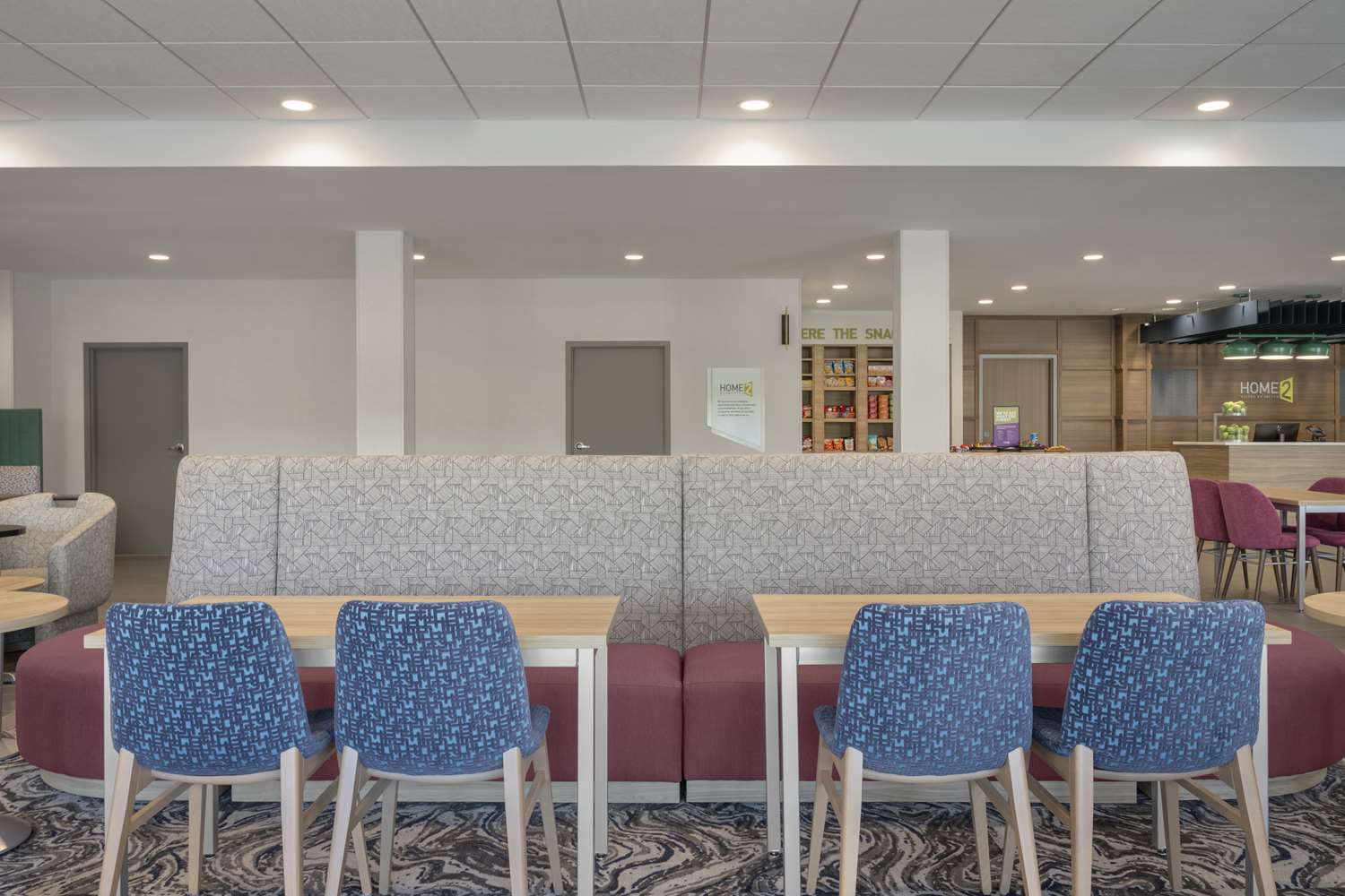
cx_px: 672
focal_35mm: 29
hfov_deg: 63.7
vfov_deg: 45.0
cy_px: 448
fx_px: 1083
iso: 250
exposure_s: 1/6
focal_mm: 29
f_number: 11
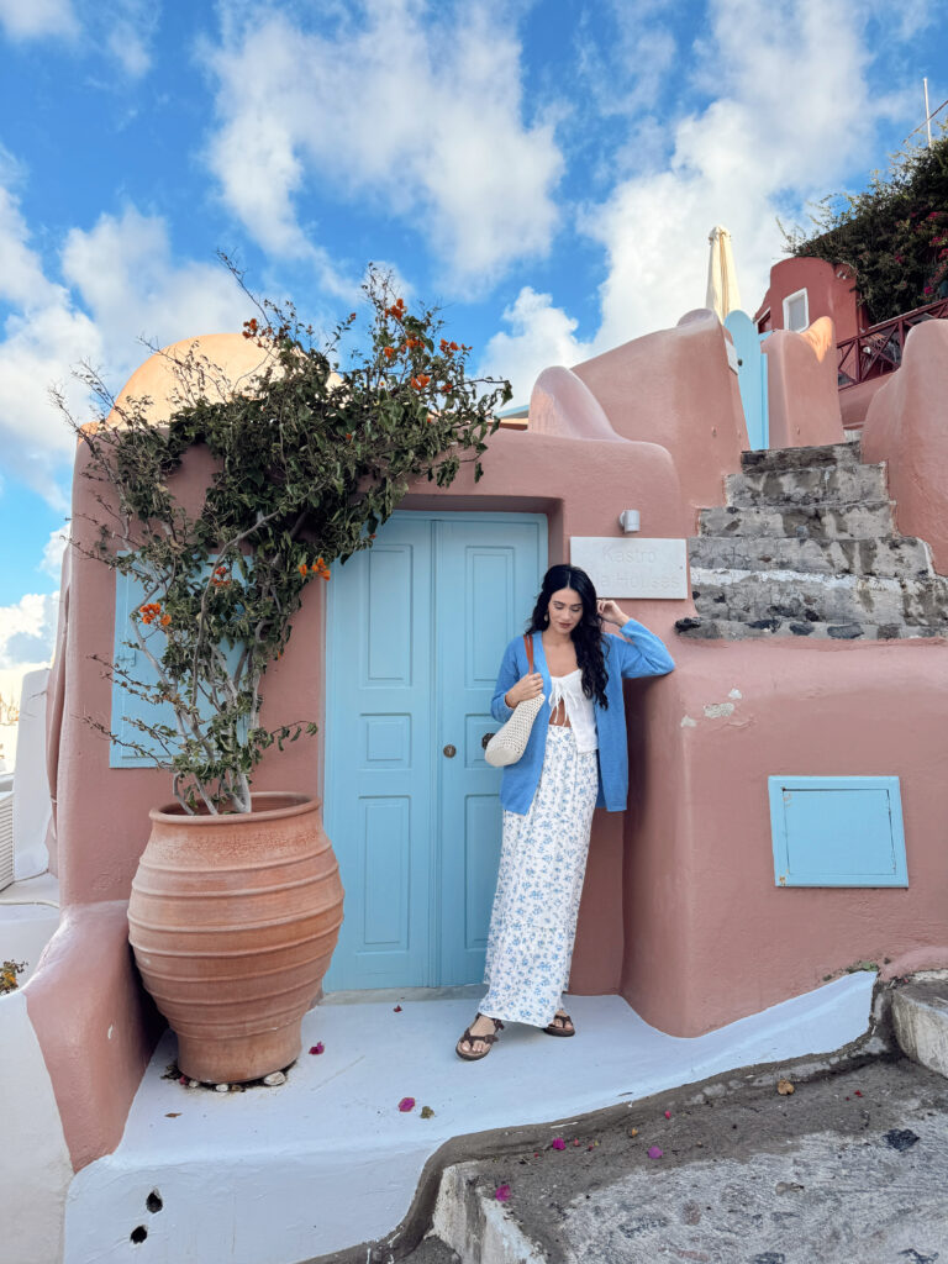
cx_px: 474
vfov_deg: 71.6
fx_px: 876
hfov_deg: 56.8
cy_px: 632
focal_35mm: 24
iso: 80
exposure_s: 1/1524
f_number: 1.78
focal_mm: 6.76
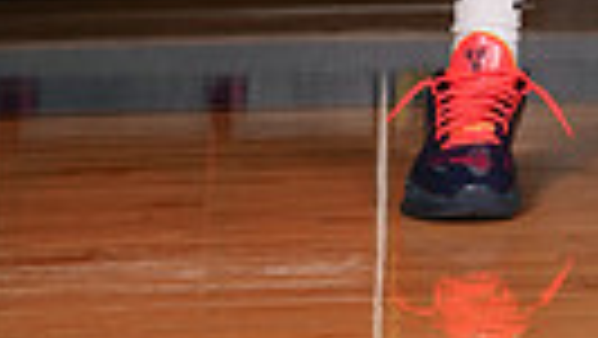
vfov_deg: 6.4
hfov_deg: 12.2
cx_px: 647
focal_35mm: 174
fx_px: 2761
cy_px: -667
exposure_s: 1/200
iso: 400
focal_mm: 49
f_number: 8
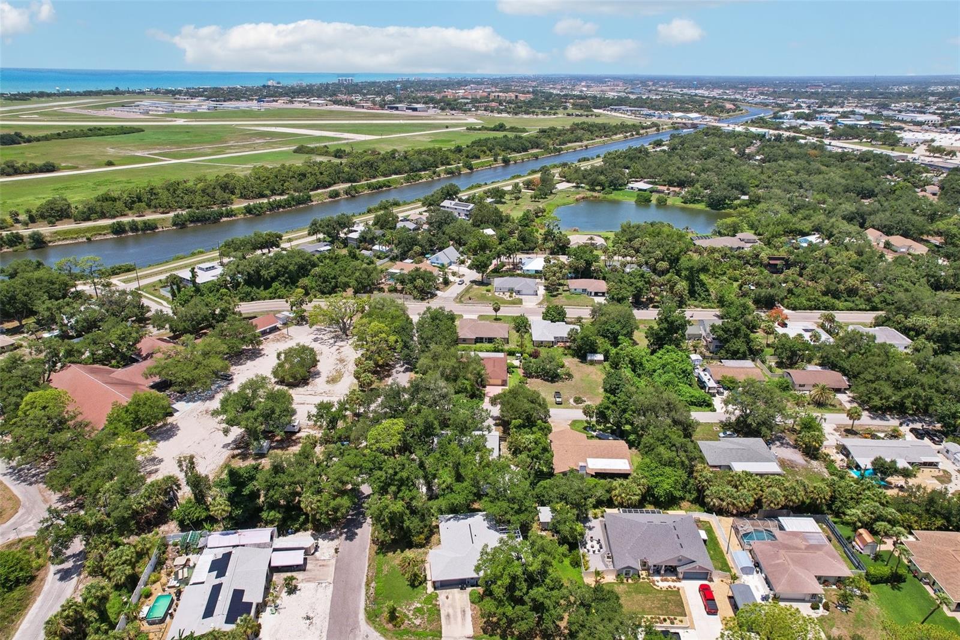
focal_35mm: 22
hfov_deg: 78.6
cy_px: 320
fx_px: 587
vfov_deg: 57.2
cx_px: 480
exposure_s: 1/350
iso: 100
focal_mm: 8.4
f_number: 2.8
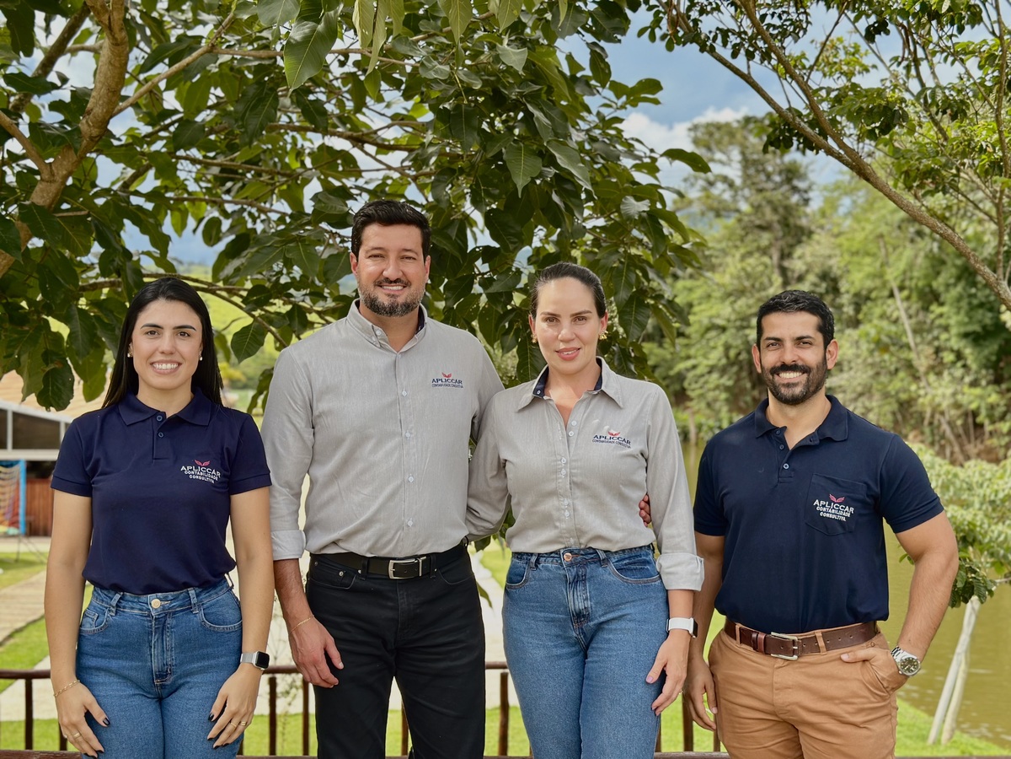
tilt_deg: -0.6
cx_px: 506
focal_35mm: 48
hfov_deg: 39.7
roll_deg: -0.5
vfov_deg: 30.3
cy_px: 380
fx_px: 1402
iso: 80
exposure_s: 1/751
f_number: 1.78
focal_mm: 6.86
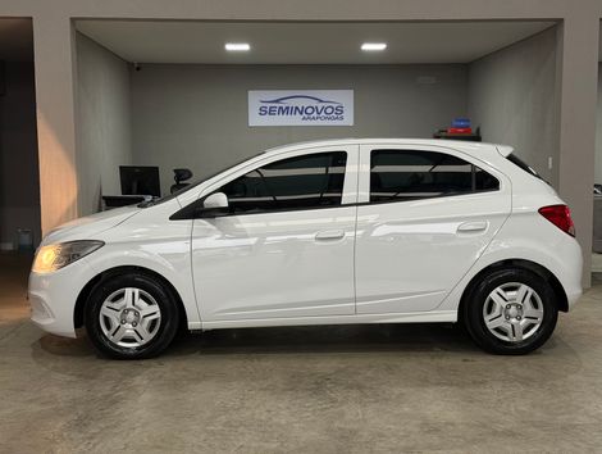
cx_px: 301
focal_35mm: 48
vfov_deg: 30.3
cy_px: 227
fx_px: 836
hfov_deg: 39.6
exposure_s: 1/60
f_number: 1.78
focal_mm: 6.76
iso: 160
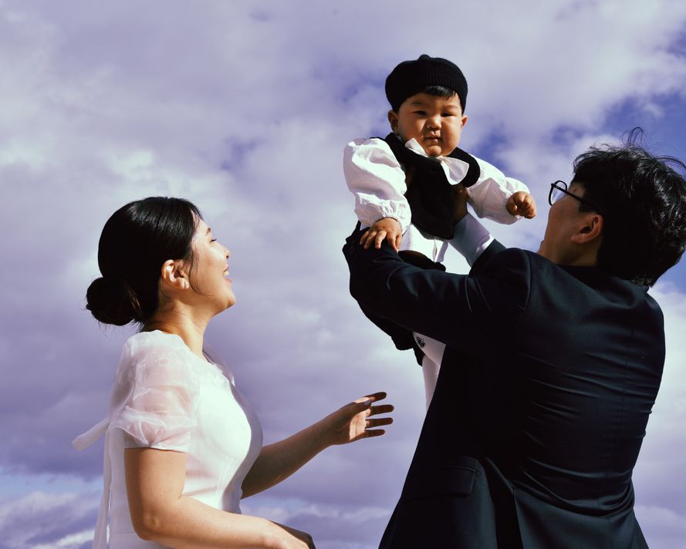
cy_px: 277
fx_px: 1158
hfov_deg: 33.0
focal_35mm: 57
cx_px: 380
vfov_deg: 26.7
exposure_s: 1/400
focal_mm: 50
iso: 200
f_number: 10
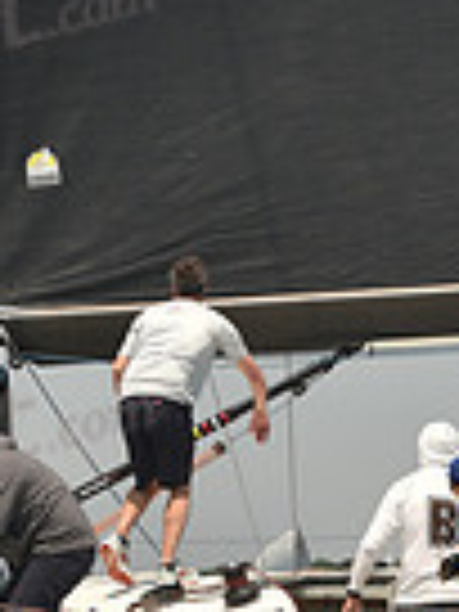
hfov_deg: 5.2
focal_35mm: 287
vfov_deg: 6.9
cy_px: 646
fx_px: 5074
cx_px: 392
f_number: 6.3
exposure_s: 1/640
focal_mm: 70
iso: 250
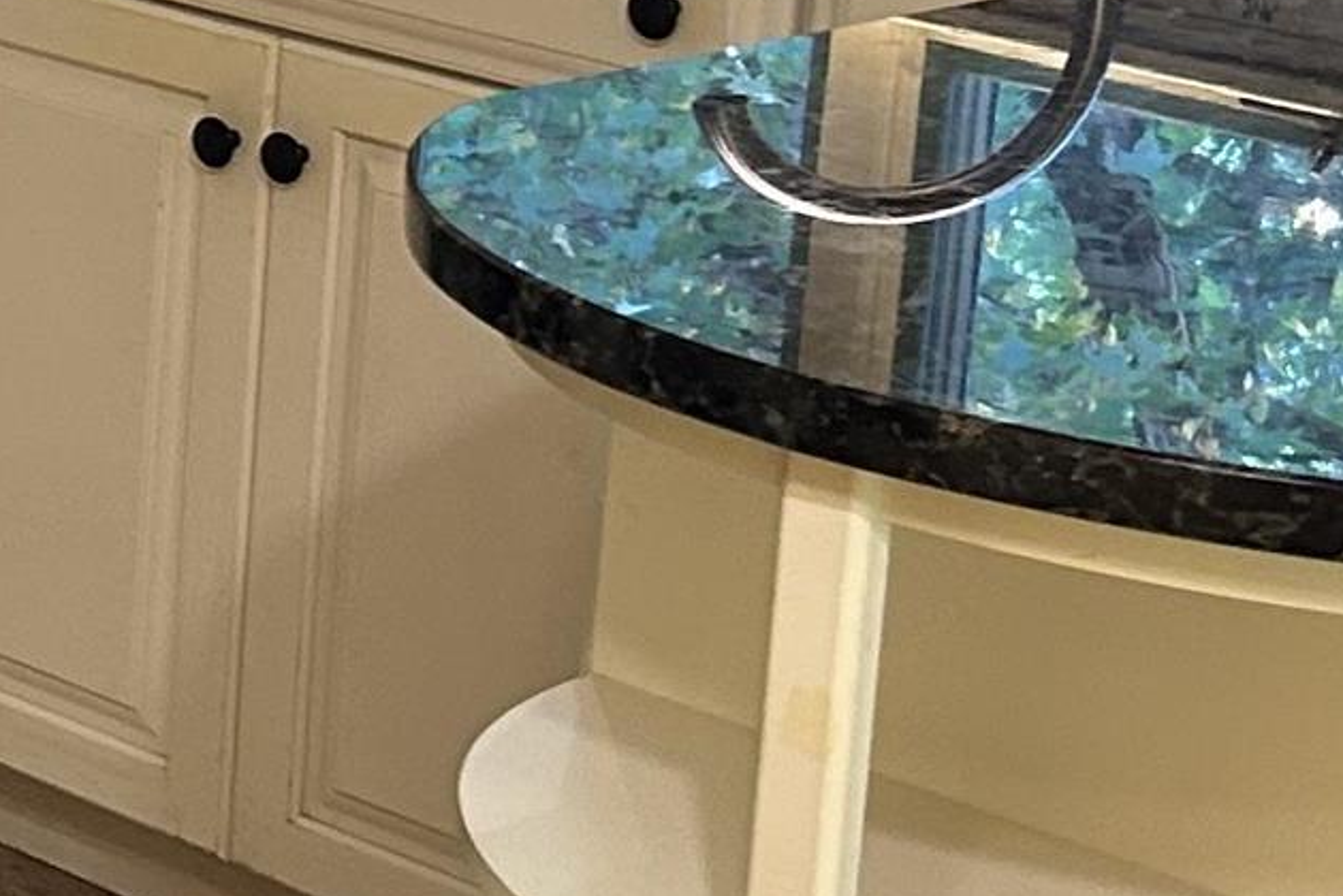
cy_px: -271
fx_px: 4926
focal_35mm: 132
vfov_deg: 10.2
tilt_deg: -10.2
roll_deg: -0.6
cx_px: -1132
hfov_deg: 13.7
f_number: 1.5
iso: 200
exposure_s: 1/60
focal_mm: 5.7
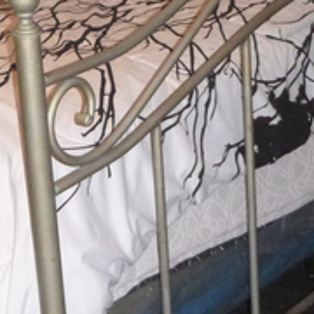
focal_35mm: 113
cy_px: 5
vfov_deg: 15.2
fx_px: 1160
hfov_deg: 15.3
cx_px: 35
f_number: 4.4
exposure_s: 1/60
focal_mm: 6.4
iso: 800
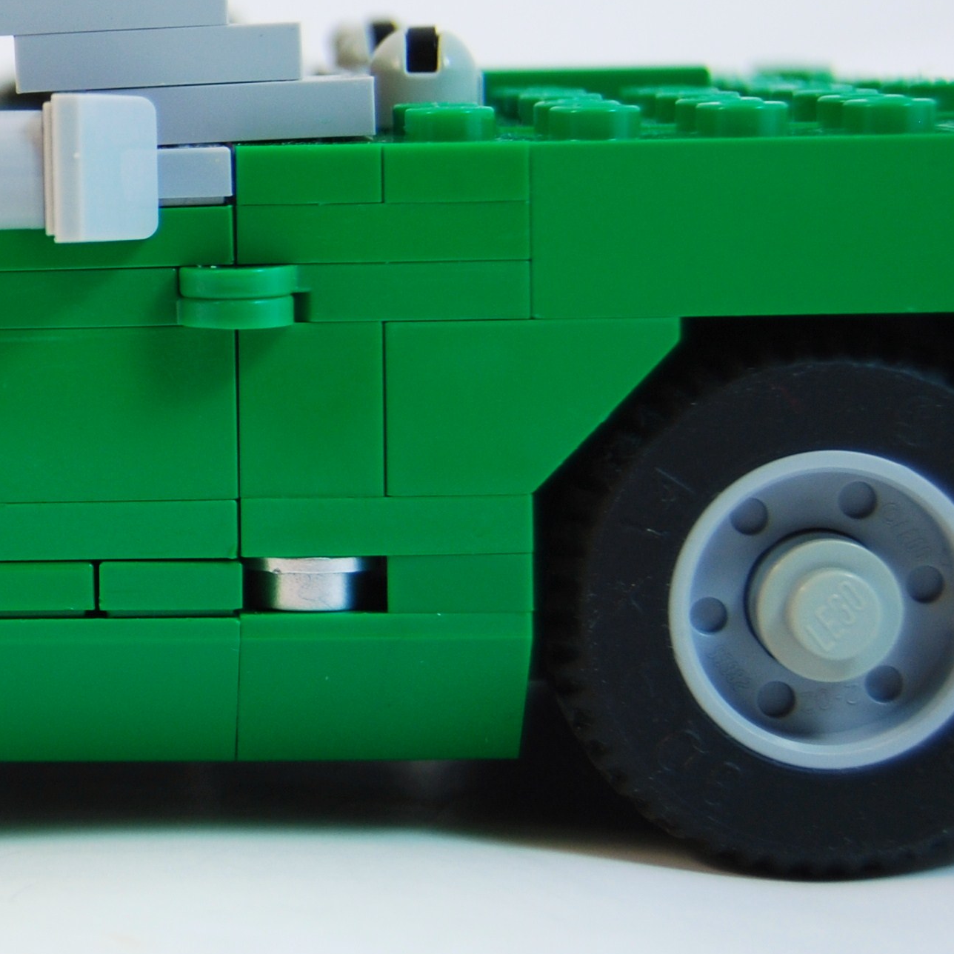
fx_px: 4187
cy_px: 266
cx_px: -404
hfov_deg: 12.5
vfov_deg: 13.0
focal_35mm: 134
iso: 200
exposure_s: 1/100
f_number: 5
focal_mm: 35
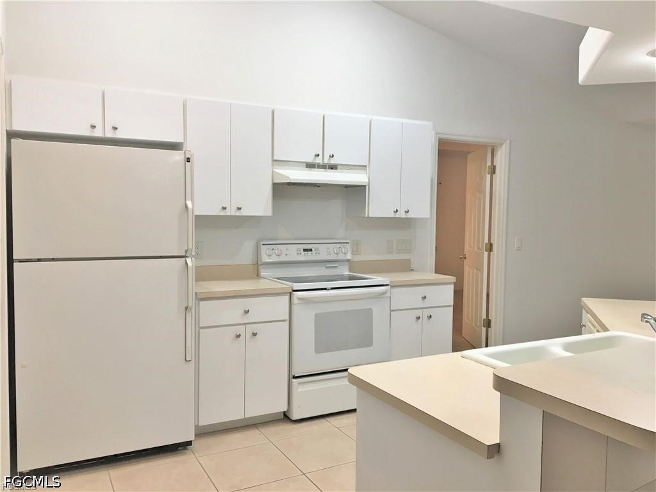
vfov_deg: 48.2
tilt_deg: -3.7
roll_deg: -1.6
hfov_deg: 61.7
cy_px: 246
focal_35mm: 29
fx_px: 550
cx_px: 328
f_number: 2.2
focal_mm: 4.15
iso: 64
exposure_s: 1/30
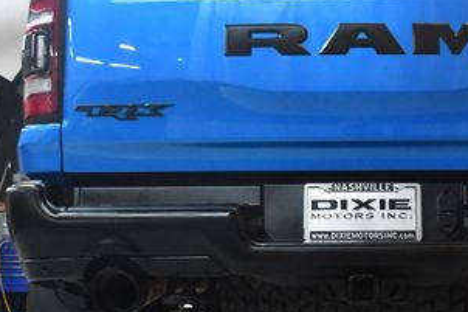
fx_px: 909
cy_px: 177
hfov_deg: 28.3
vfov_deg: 19.4
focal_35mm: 70
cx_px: 363
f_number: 3.5
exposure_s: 1/125
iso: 2500
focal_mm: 22
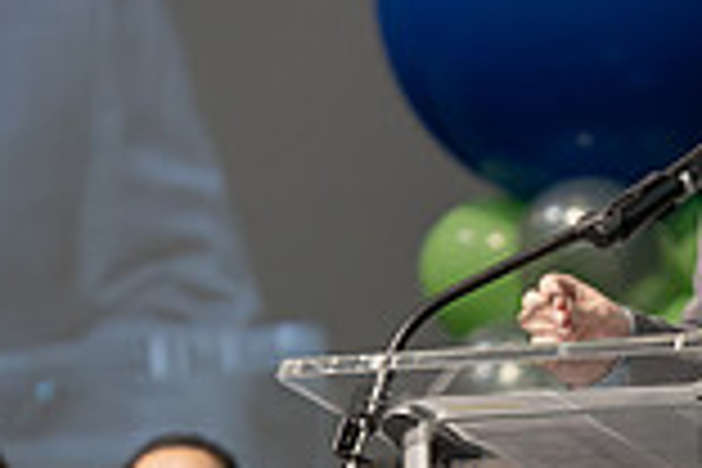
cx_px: 747
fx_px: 10841
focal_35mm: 556
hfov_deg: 3.7
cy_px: 461
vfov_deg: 2.5
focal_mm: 150
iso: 1250
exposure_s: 1/200
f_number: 3.5
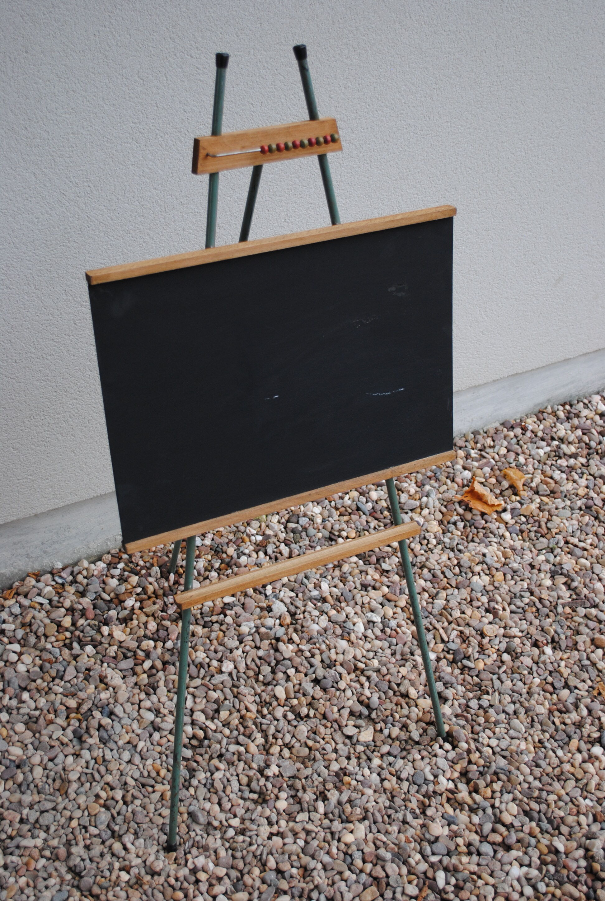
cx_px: 302
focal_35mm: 44
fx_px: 1091
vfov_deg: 44.9
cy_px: 450
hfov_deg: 31.0
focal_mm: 29
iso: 200
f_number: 4.5
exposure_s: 1/60
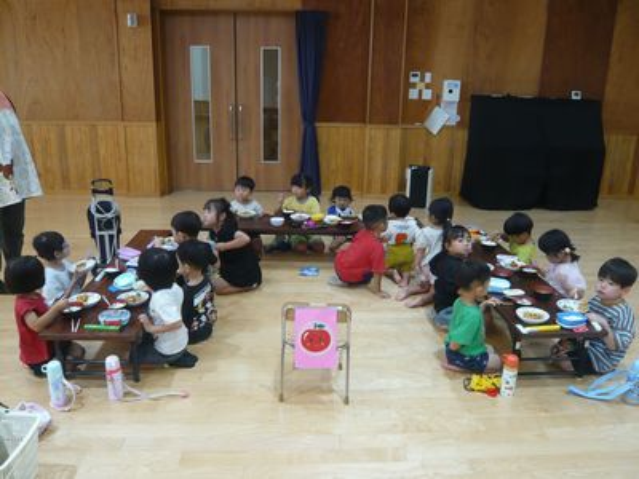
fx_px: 517
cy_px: 240
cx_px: 320
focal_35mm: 28
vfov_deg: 49.7
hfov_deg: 63.4
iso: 200
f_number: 2.8
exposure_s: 1/30
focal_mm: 4.6
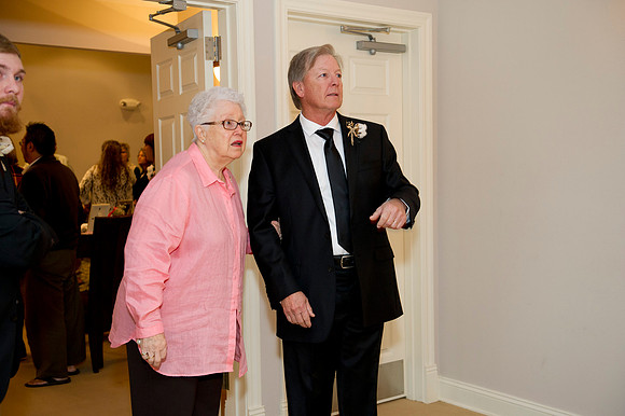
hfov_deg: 43.6
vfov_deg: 29.8
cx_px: 312
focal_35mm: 45
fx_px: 781
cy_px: 208
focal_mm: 45
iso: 1250
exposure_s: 1/80
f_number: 4
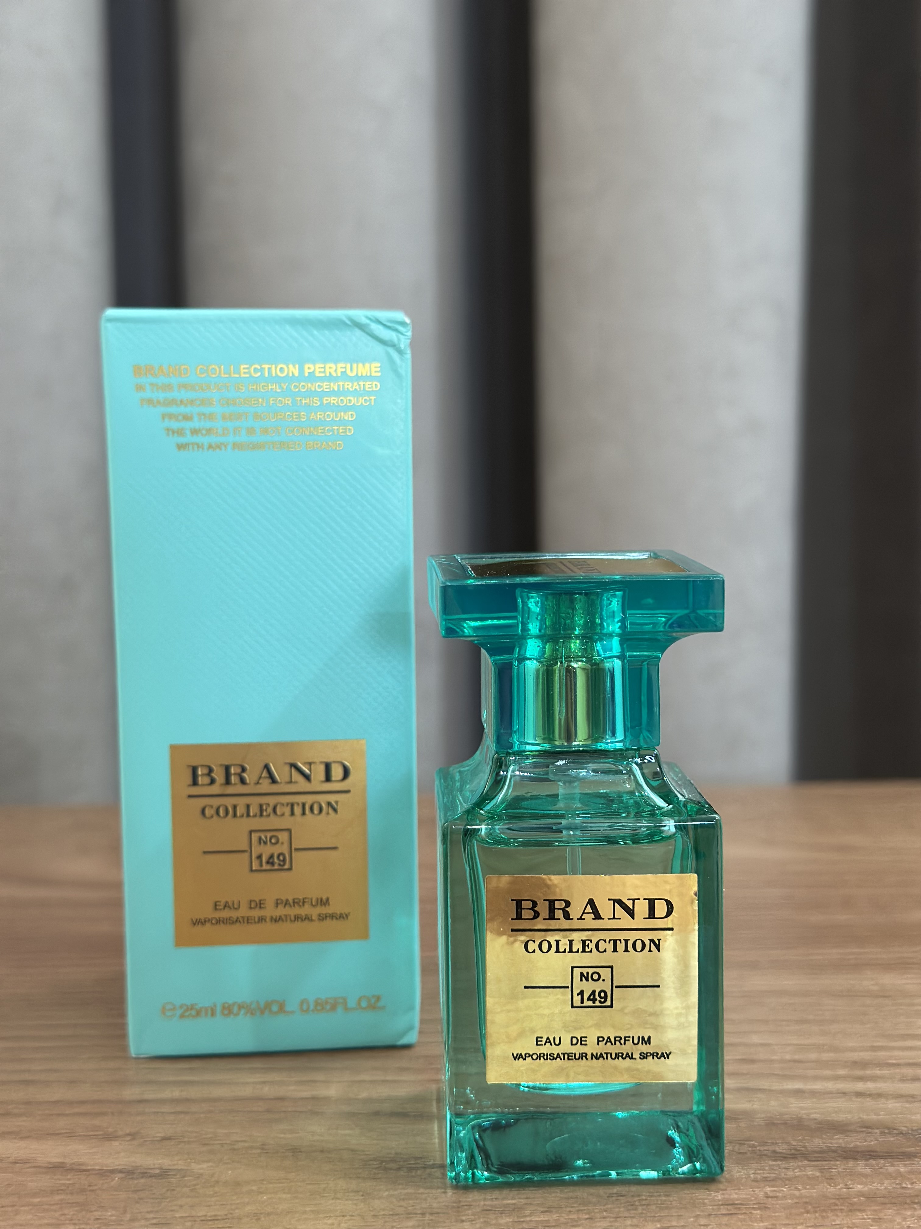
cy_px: 614
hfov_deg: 30.3
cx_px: 460
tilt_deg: -4.6
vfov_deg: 39.7
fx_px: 1703
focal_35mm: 48
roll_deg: +0.5
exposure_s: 1/60
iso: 250
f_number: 1.78
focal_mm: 6.86
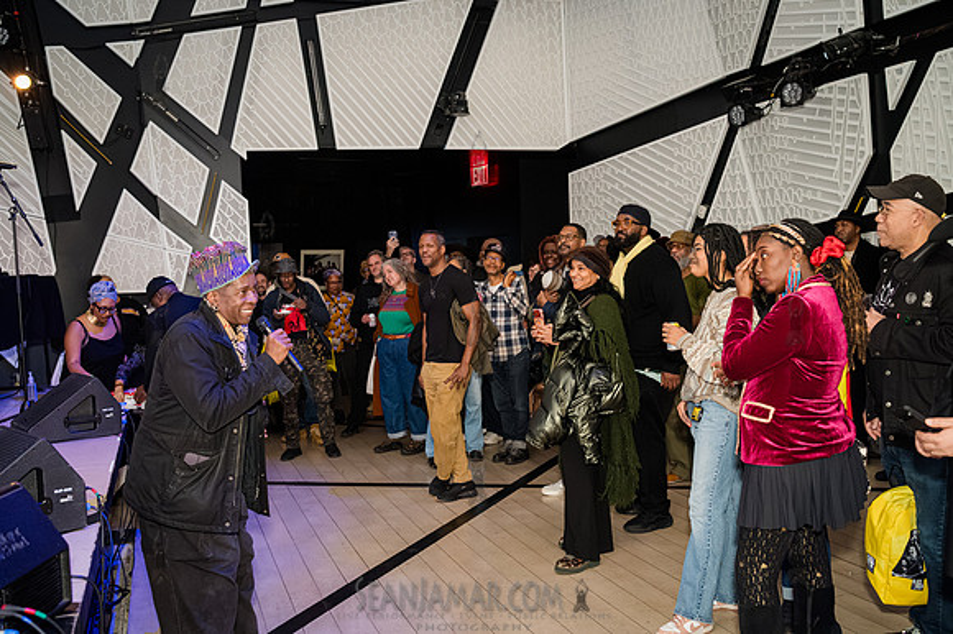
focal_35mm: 35
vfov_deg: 37.8
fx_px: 926
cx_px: 476
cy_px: 317
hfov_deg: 54.5
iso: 10000
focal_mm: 35
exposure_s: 1/400
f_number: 3.5
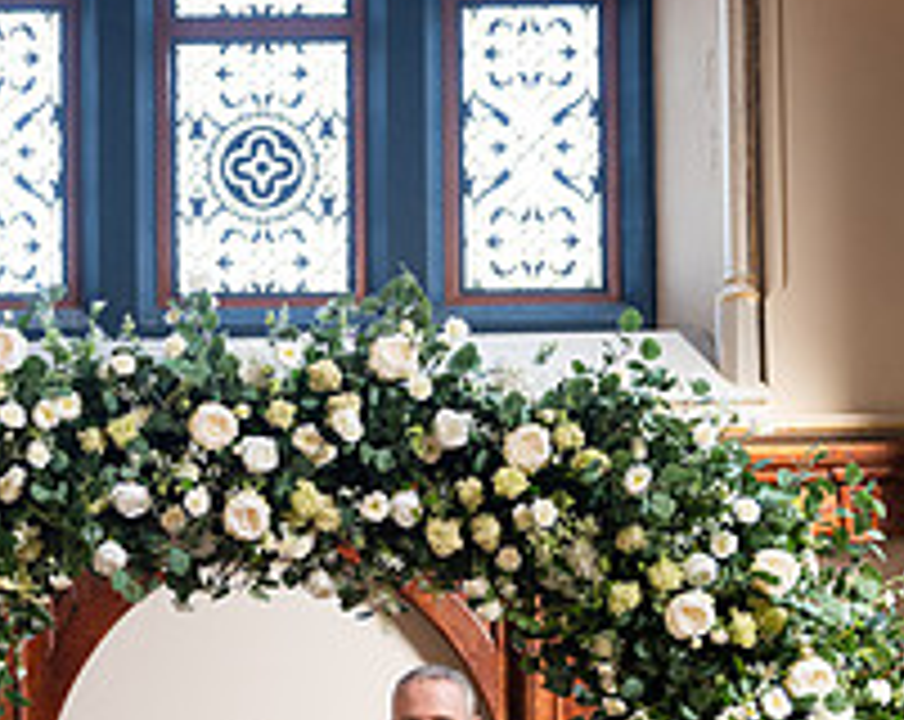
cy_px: 724
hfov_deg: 23.8
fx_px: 2136
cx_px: 283
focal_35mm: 80
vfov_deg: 18.6
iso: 800
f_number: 3.5
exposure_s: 1/160
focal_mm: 38
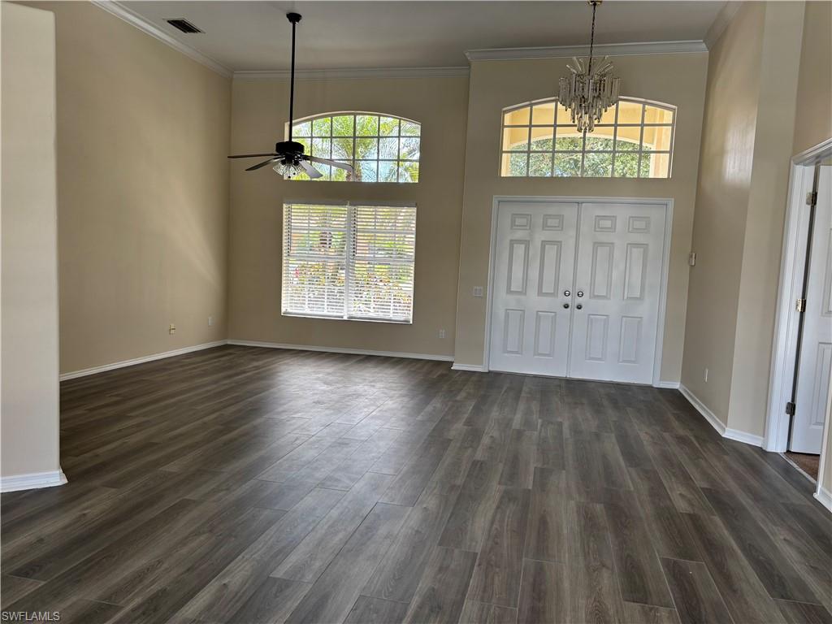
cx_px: 416
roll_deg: -2.7
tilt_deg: -5.1
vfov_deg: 53.1
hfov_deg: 67.3
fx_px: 625
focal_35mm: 26
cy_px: 312
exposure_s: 1/121
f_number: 1.6
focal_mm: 5.96
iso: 64
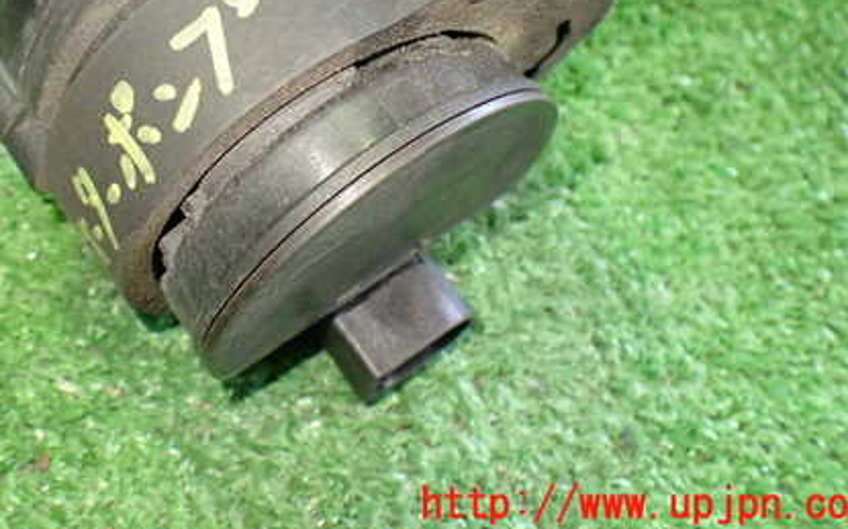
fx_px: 1063
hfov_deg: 42.8
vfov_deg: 27.2
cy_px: 71
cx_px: 270
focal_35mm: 46
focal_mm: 5.4
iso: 800
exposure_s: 1/50
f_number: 2.3
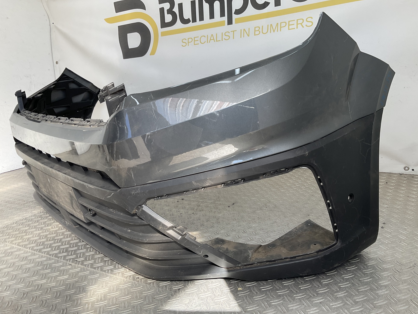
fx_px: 362
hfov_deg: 59.9
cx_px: 216
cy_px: 154
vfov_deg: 46.8
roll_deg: +4.4
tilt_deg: -12.8
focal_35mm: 30
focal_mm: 3
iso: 16
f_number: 1.8
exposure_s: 1/238
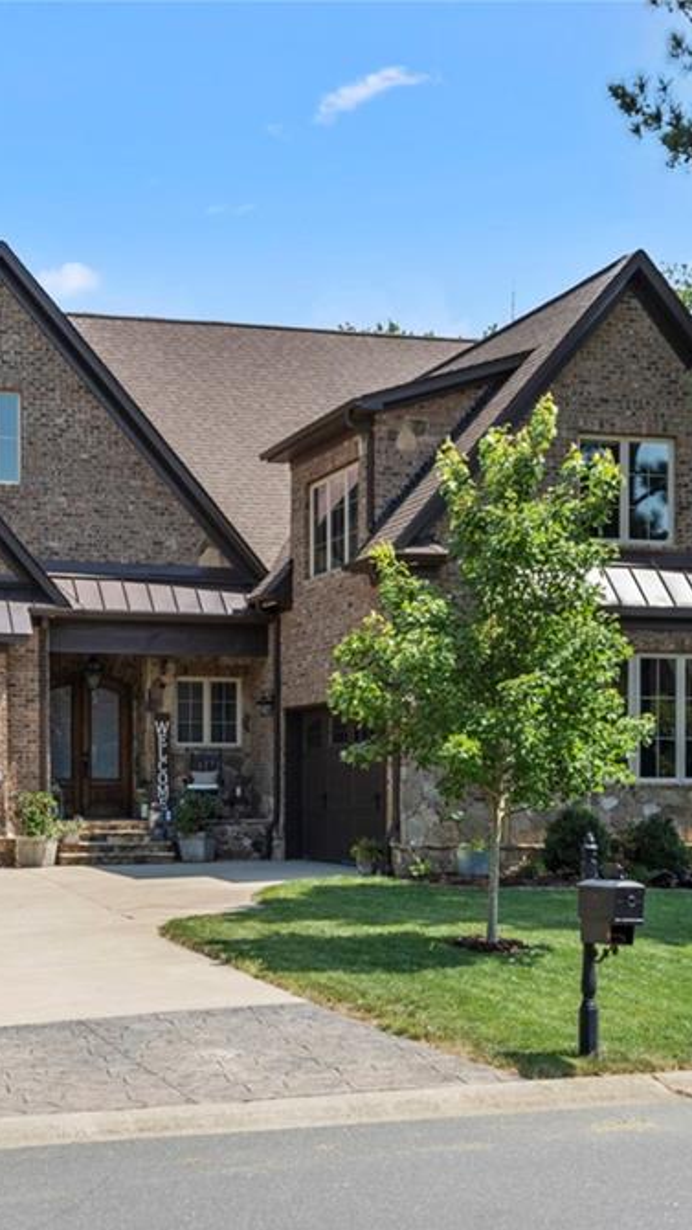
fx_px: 1826
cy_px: 623
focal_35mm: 56
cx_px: 253
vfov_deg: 37.2
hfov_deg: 21.4
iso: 100
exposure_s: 1/125
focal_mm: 35
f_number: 8
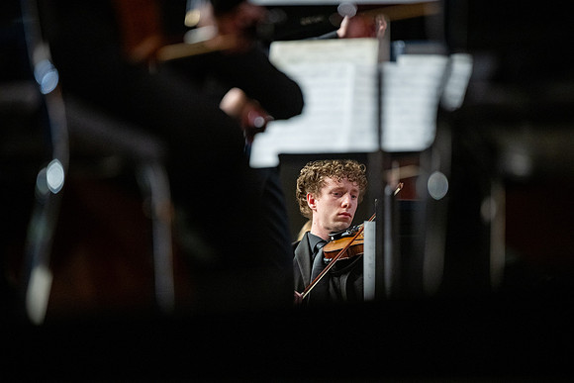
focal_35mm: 200
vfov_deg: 6.9
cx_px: 287
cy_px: 192
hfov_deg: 10.3
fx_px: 3189
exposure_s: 1/400
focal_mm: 200
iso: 2500
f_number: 2.8
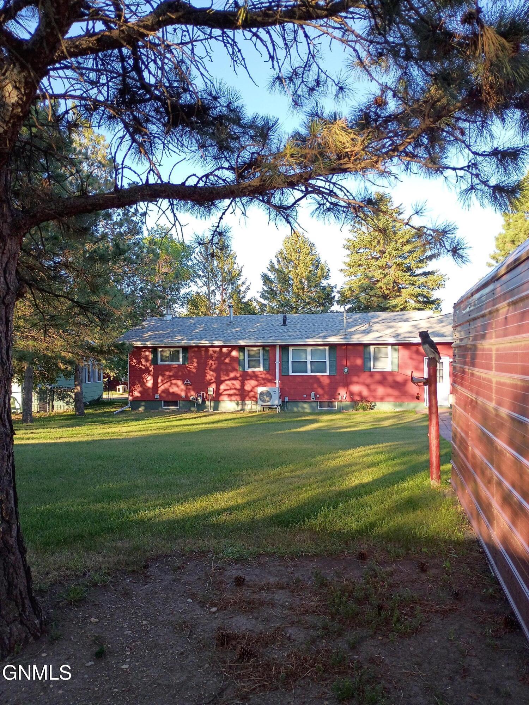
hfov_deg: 48.2
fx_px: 591
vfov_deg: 61.7
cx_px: 264
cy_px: 352
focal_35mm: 29
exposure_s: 1/215
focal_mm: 4.27
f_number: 1.8
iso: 100
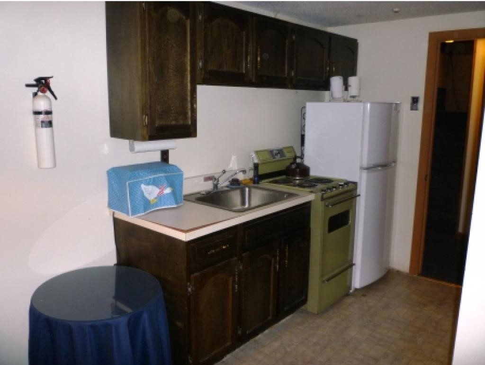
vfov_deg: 48.3
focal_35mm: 29
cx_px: 242
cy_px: 182
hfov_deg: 61.6
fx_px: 407
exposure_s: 1/30
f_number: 3.3
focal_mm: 5.2
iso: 125
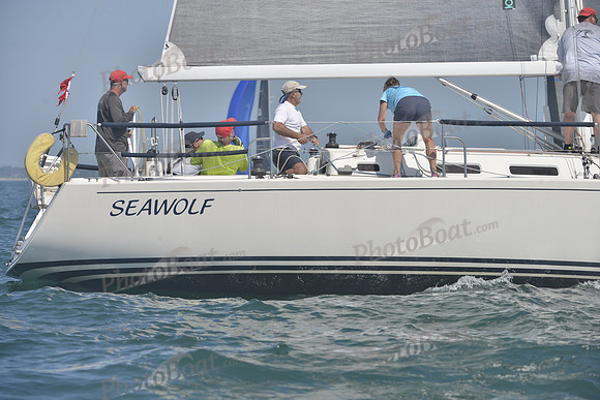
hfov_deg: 10.3
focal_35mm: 200
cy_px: 200
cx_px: 300
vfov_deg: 6.9
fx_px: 3334
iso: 280
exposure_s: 1/1000
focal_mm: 200
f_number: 8
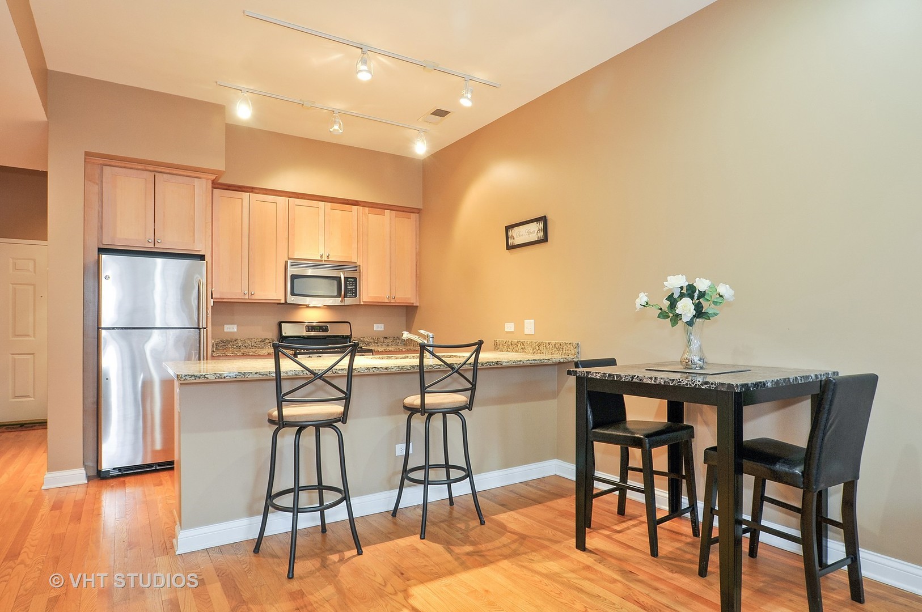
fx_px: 537
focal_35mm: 21
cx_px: 461
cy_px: 306
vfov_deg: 59.4
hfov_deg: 81.3
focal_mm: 14
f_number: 8
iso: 200
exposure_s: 1/3
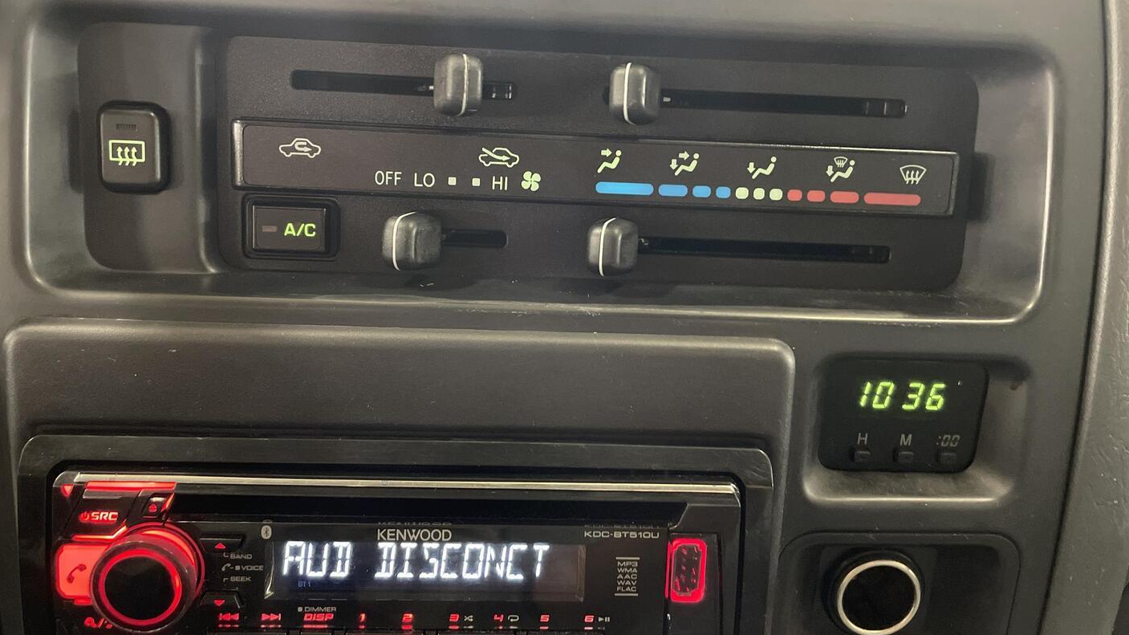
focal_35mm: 29
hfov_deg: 66.1
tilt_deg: -24.9
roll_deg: -3.9
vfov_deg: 40.1
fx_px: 868
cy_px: 267
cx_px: 553
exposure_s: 1/25
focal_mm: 4.2
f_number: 1.6
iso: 640
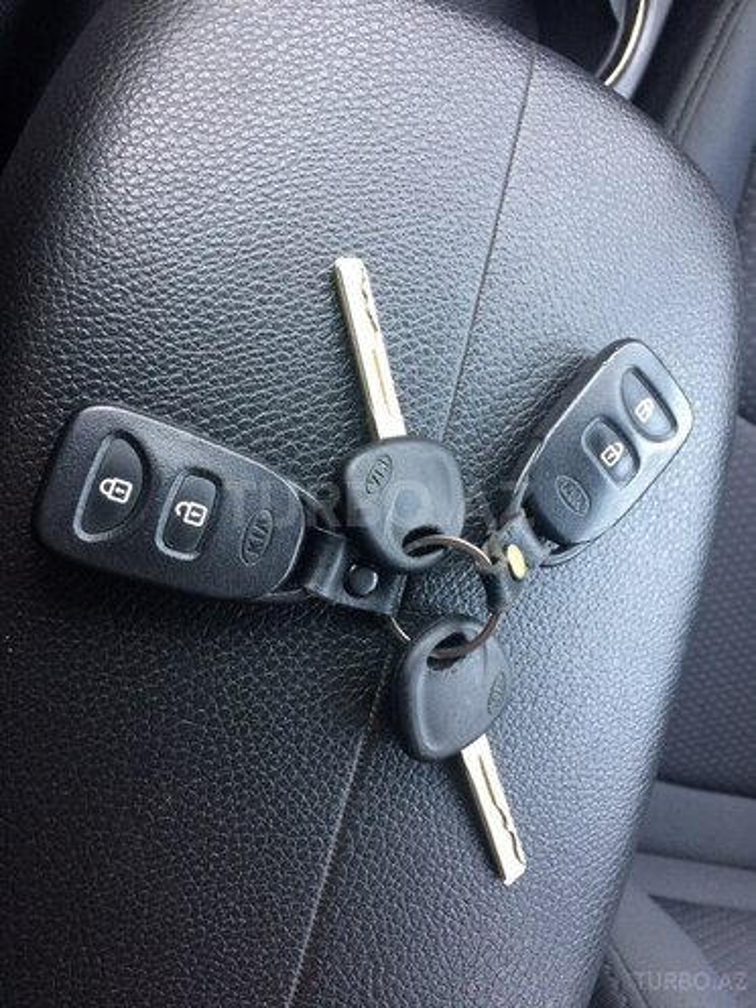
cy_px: 504
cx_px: 378
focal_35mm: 29
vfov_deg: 61.7
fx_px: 844
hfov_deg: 48.2
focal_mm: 4.15
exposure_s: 1/33
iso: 64
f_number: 2.2
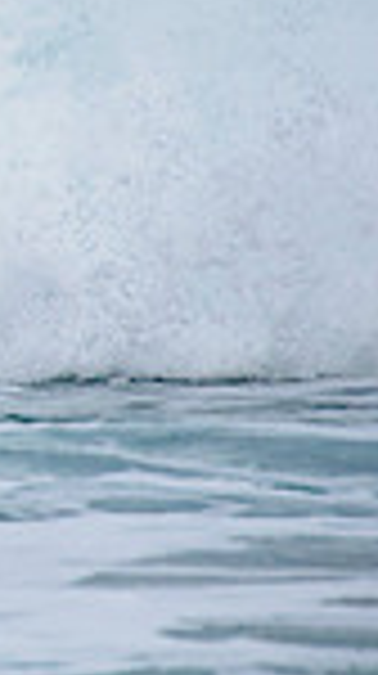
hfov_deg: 0.6
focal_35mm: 2025
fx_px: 36205
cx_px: -904
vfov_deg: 1.1
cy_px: -65
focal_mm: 500
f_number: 5.6
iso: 400
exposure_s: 1/2000
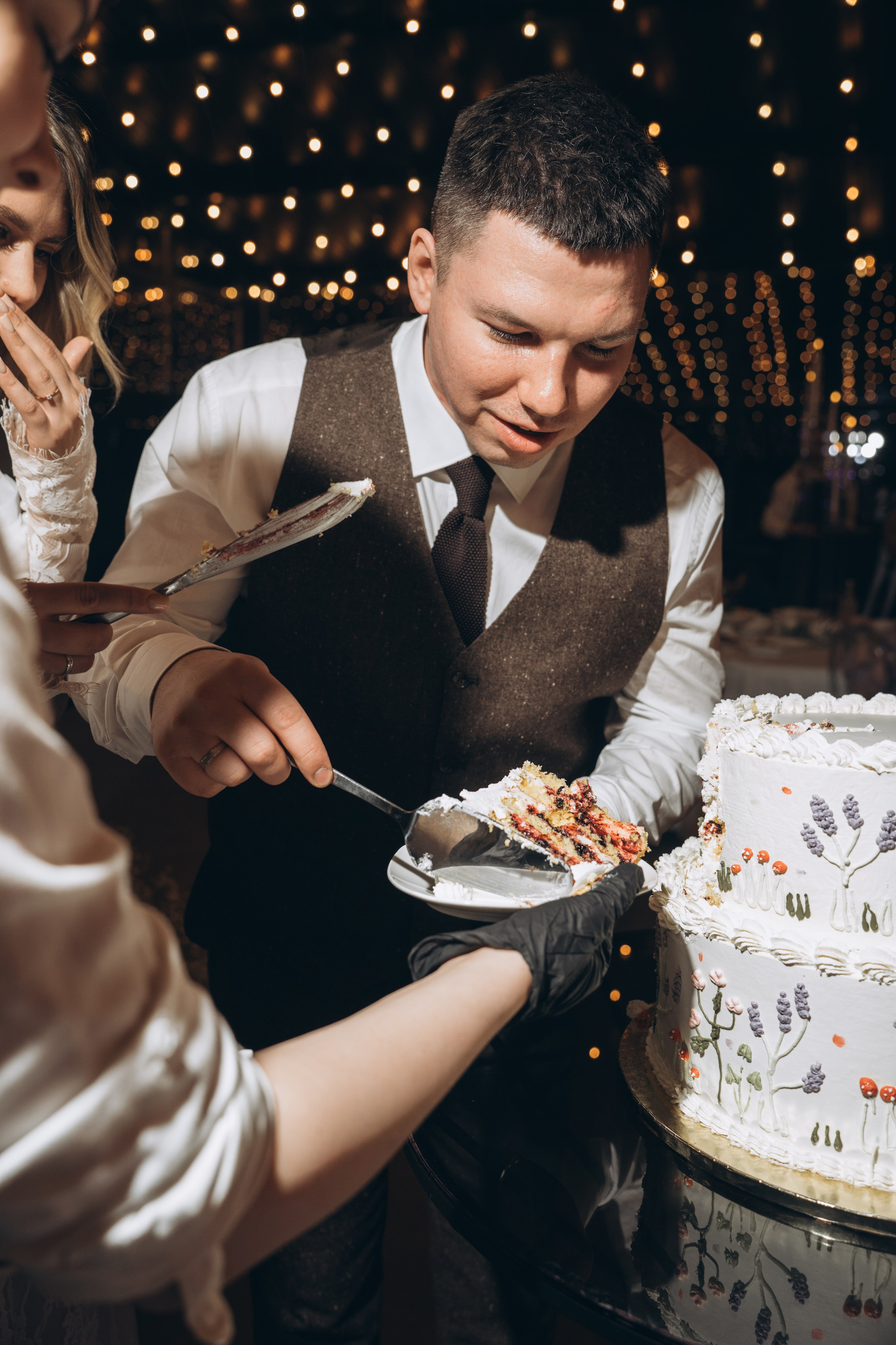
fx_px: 1195
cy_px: 672
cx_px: 448
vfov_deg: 58.7
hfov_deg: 41.1
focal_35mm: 32
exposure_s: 1/160
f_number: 4
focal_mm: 32
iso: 640
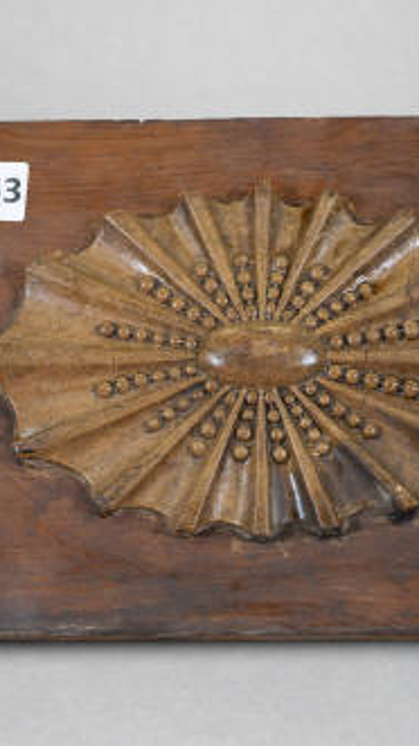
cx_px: 270
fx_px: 1878
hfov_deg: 12.7
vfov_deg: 22.5
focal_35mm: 95
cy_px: 372
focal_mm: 60
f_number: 11
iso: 100
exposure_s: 1/4
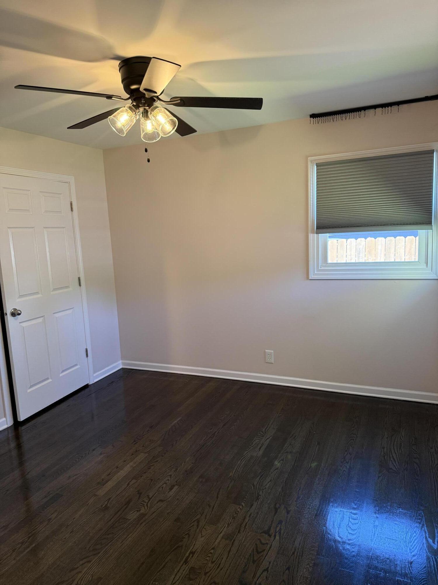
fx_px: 405
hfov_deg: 56.8
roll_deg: +2.9
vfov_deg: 71.6
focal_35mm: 24
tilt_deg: -7.3
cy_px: 292
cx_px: 219
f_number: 1.78
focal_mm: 6.76
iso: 250
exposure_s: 1/60
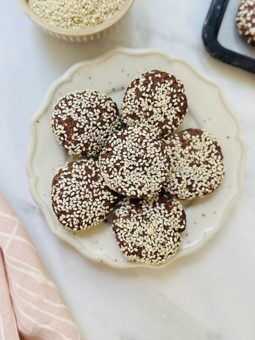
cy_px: 170
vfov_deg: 71.6
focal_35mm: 24
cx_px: 128
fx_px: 236
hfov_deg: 56.8
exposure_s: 1/121
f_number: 1.78
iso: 125
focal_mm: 6.86
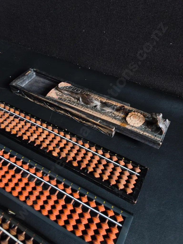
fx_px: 190
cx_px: 92
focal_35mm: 27
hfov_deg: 51.4
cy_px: 122
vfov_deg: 65.3
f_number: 2
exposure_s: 1/100
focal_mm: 2.87
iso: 64
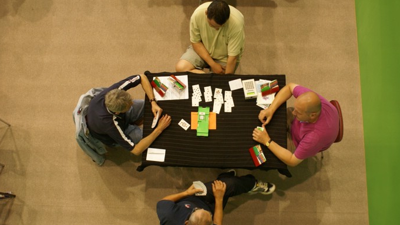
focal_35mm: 42
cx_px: 203
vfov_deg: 28.3
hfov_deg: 48.4
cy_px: 117
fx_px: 445
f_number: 5.6
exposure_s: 1/15
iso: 400
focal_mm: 26
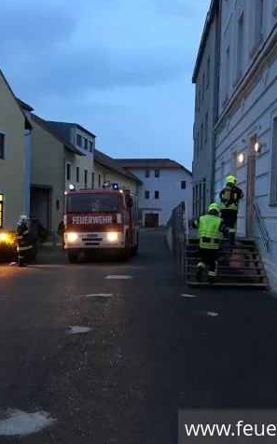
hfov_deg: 30.3
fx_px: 508
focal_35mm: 42
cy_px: 222
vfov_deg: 47.2
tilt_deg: -1.9
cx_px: 100
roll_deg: -0.8
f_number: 2.2
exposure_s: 1/20
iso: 200
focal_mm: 4.15
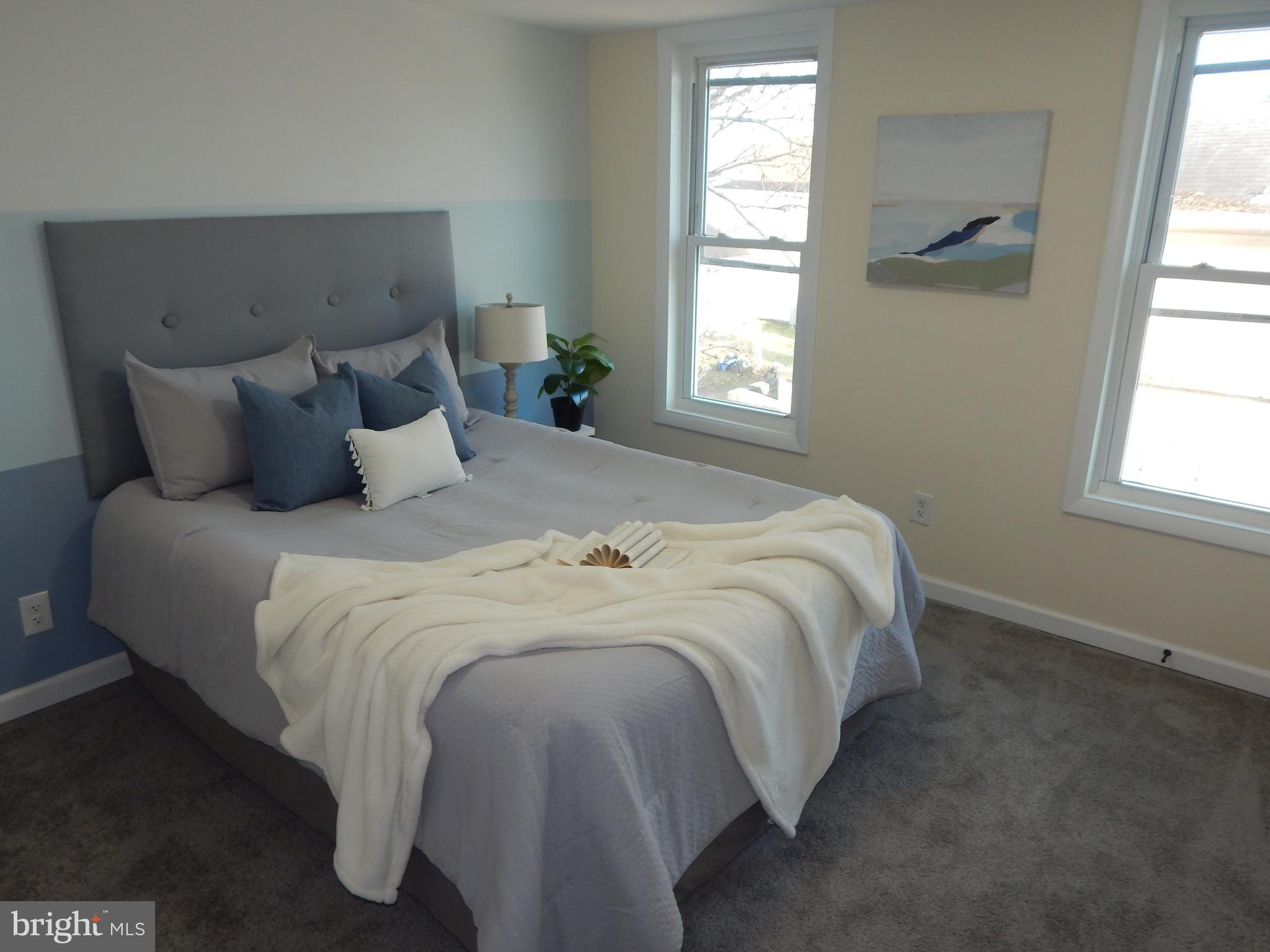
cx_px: 635
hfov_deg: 69.4
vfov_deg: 54.9
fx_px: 917
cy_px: 476
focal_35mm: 25
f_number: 3.1
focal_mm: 4.5
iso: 125
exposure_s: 1/60
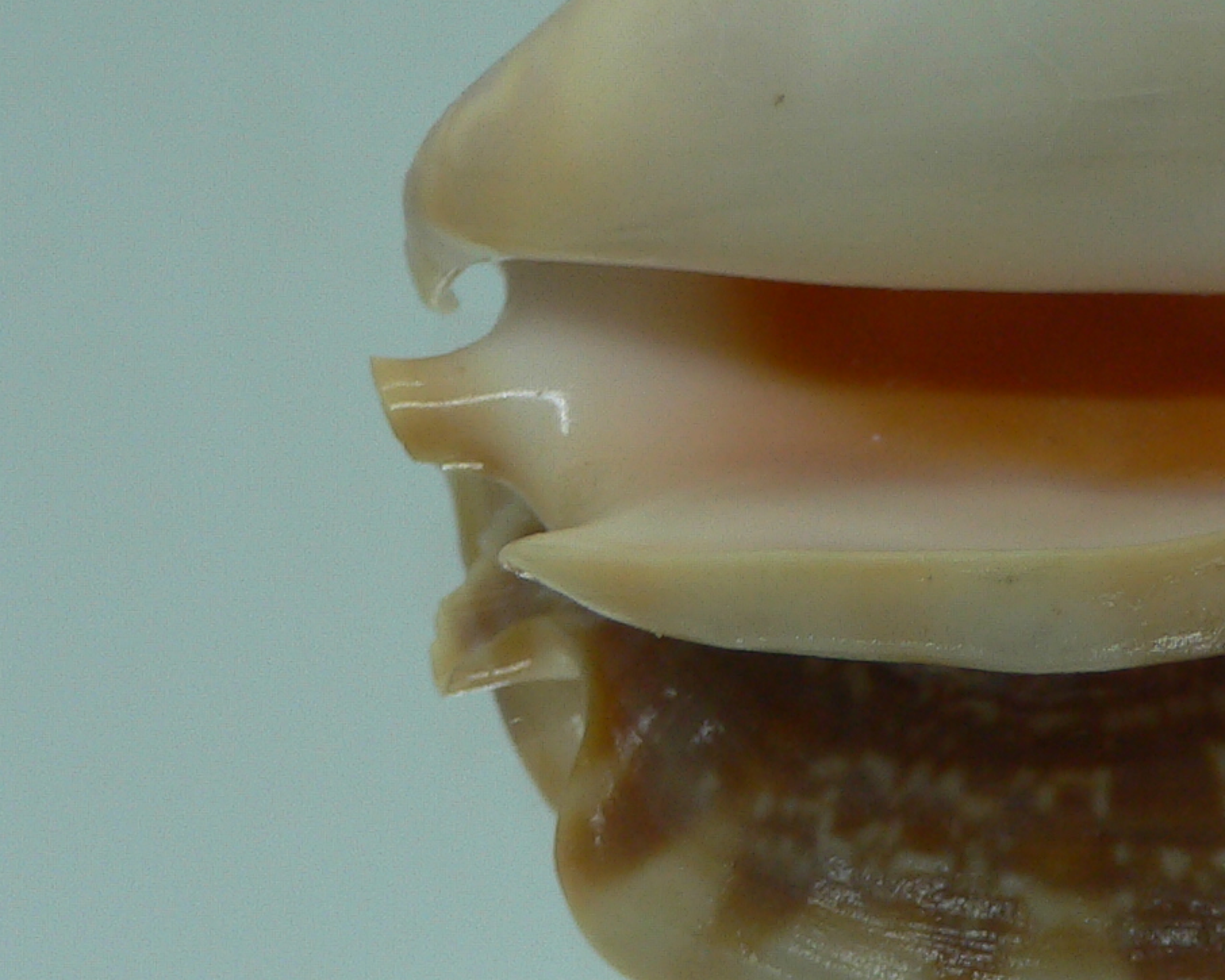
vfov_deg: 20.0
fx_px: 2756
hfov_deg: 24.1
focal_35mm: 76
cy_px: 231
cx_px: 1187
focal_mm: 4.6
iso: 80
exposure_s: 1/60
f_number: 2.8
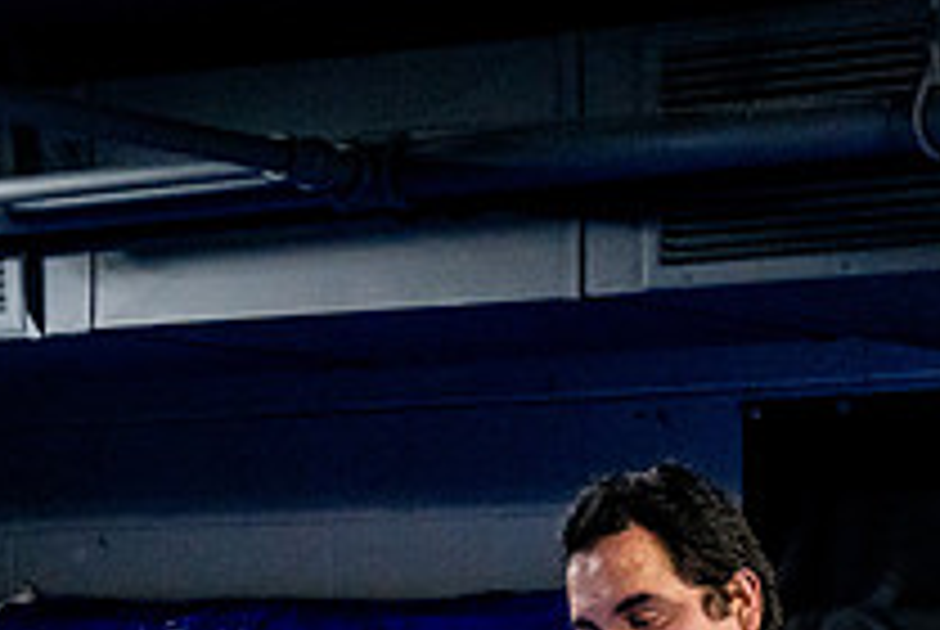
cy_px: 857
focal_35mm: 144
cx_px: 1205
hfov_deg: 13.7
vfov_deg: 9.4
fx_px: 3765
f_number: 2.8
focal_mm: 35
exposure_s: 1/800
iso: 5000
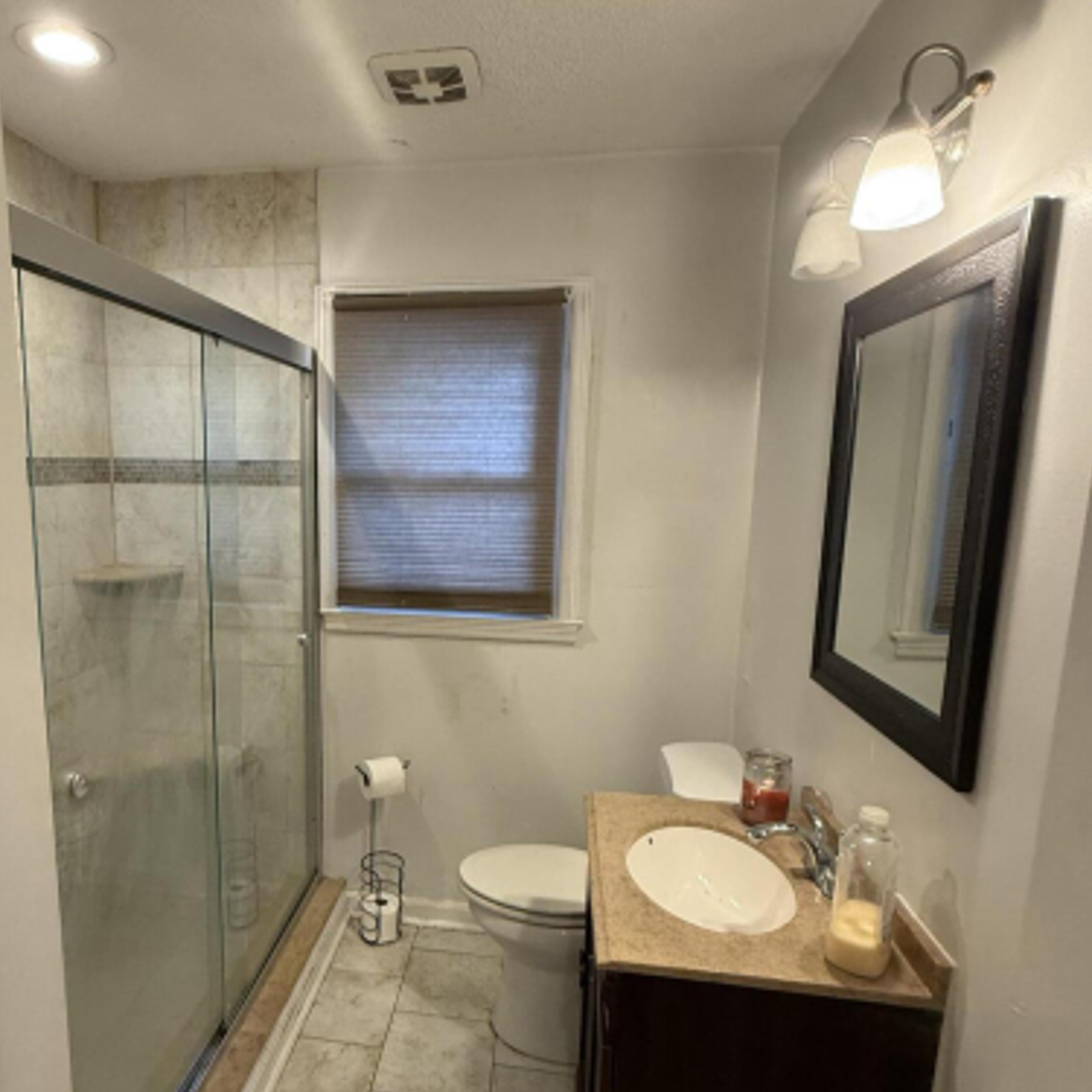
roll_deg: -1.1
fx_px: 785
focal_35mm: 22
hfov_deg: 68.6
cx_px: 416
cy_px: 604
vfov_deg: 69.4
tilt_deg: -10.4
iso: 200
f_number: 2.2
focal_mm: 2.22
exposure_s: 1/60
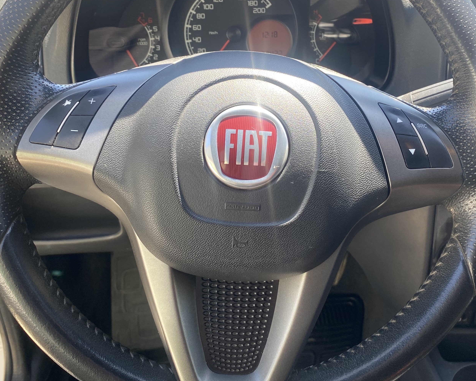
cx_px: 286
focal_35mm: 41
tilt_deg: -30.9
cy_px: 125
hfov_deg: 44.6
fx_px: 578
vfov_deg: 36.1
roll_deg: -0.2
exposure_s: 1/122
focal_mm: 4.25
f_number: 1.8
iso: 32
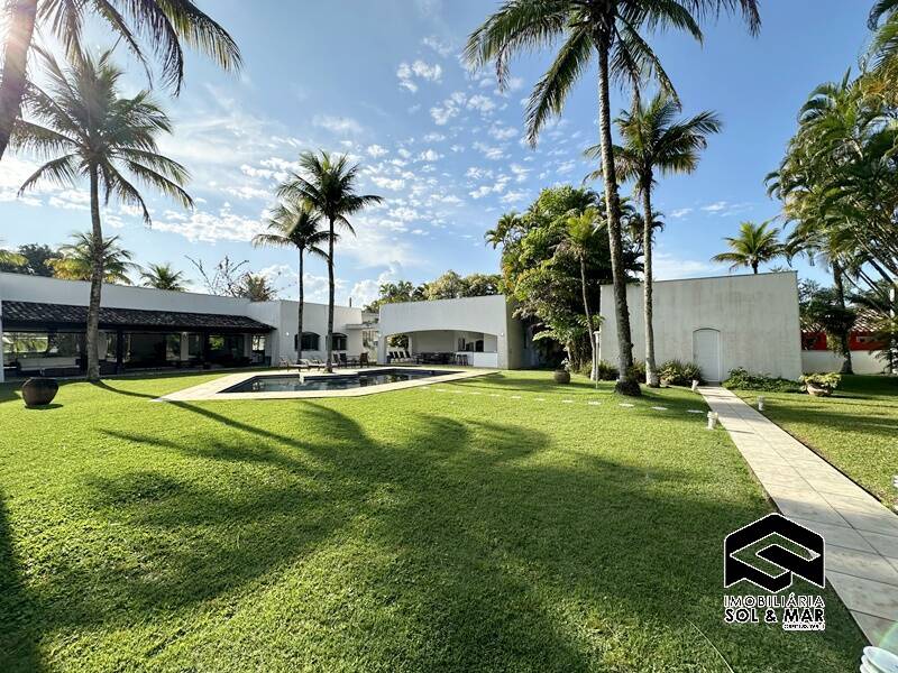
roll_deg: -0.5
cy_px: 336
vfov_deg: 85.7
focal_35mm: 14
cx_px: 449
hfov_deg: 102.1
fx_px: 363
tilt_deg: +0.2
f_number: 2.2
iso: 40
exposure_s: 1/1855
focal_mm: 2.22
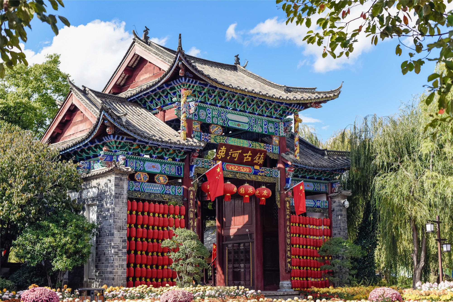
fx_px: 629
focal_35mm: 50
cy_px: 151
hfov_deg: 39.6
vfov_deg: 27.0
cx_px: 226
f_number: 4
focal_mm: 50
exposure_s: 1/4000
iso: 800
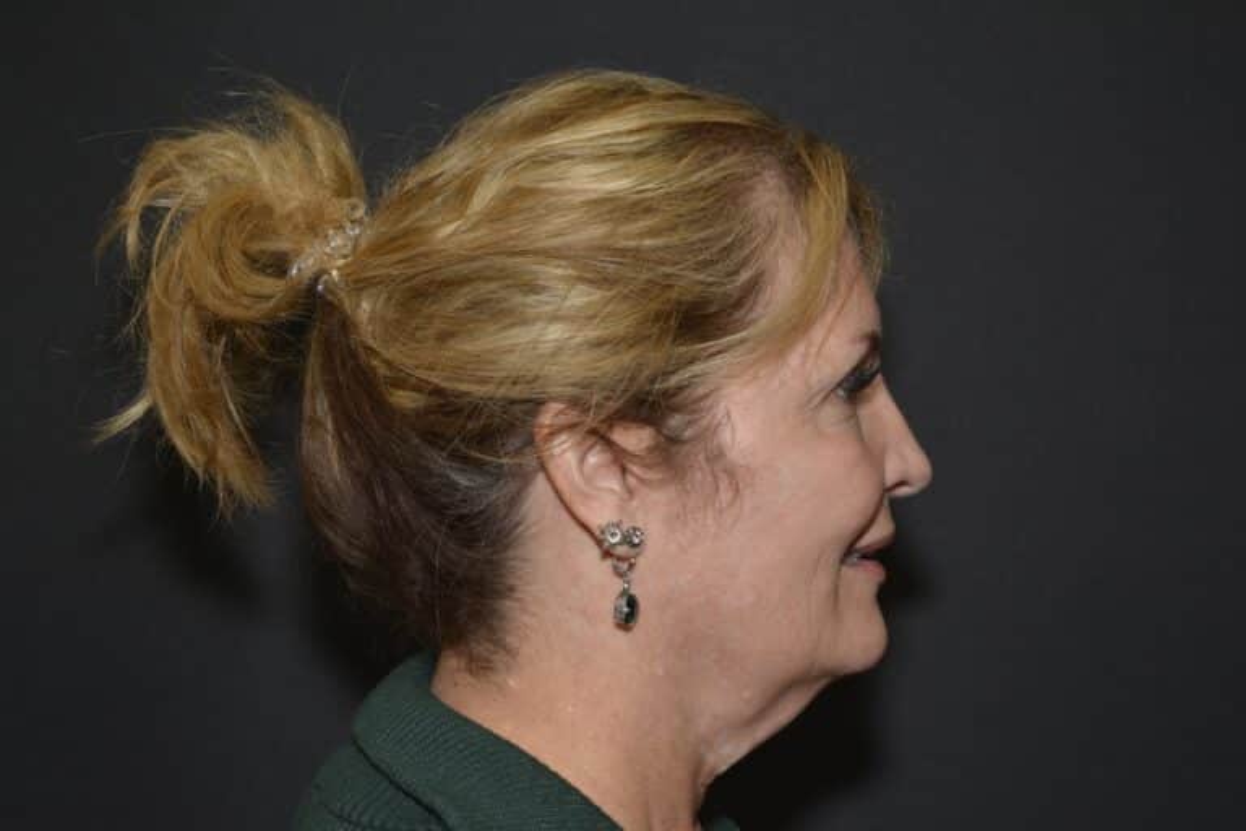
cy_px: 416
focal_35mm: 60
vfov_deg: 22.6
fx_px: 2077
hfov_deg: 33.4
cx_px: 623
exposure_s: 1/125
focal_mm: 40
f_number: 8
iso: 200
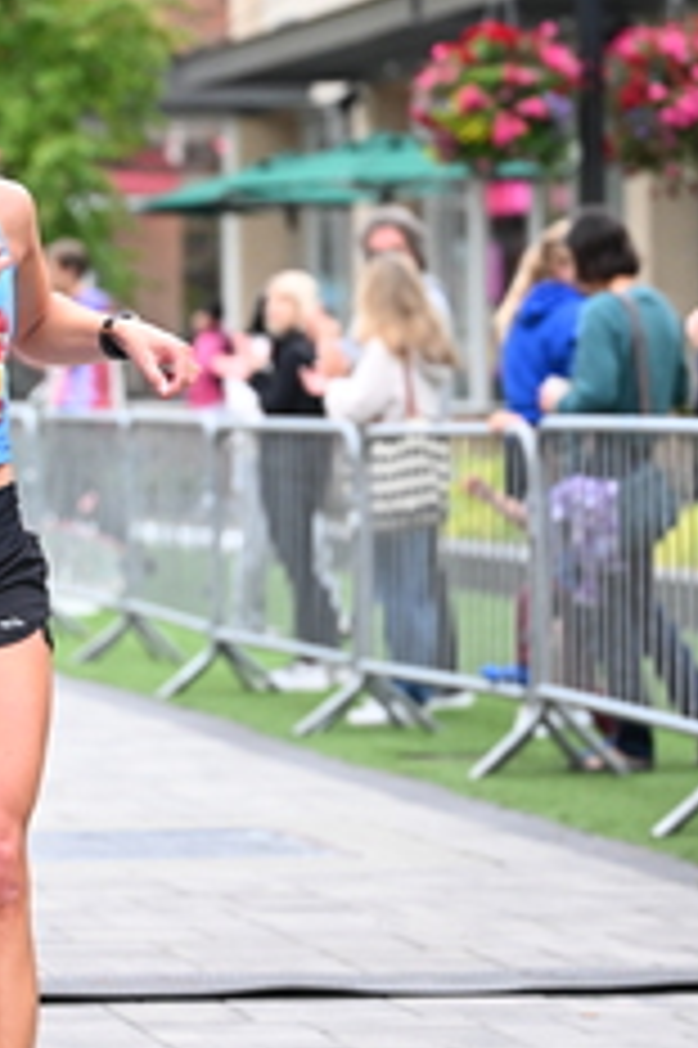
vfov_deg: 11.3
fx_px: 5301
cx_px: -29
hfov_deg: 7.5
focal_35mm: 182
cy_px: 355
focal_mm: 77
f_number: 2.8
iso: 1600
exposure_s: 1/800
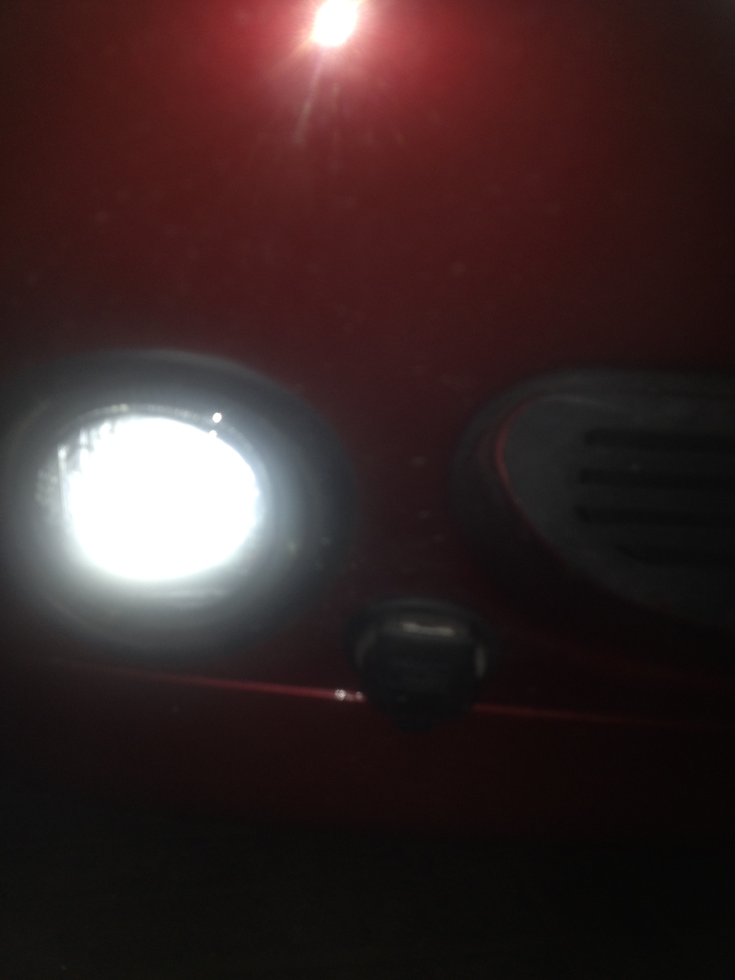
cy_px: 490
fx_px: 991
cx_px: 368
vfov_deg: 52.6
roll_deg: -2.5
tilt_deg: -12.4
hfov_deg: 40.7
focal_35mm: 35
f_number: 2.4
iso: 50
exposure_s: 1/56
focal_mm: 4.28
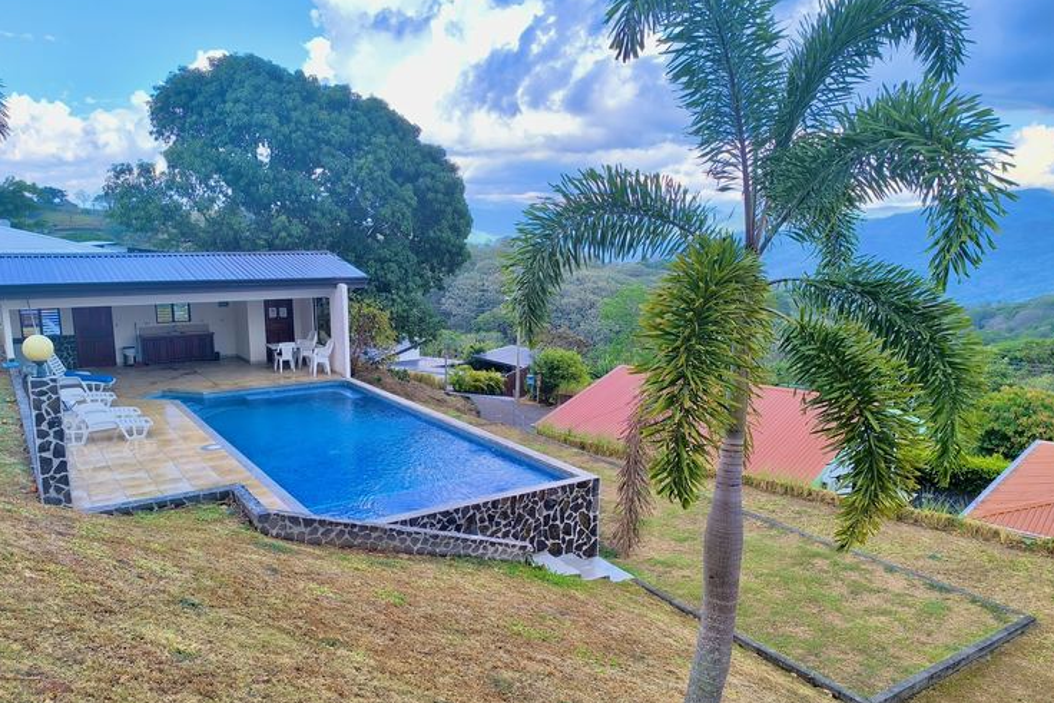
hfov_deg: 69.3
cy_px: 394
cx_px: 501
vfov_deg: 49.5
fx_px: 761
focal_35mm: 26
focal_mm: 6.14
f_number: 1.65
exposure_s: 1/205
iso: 50
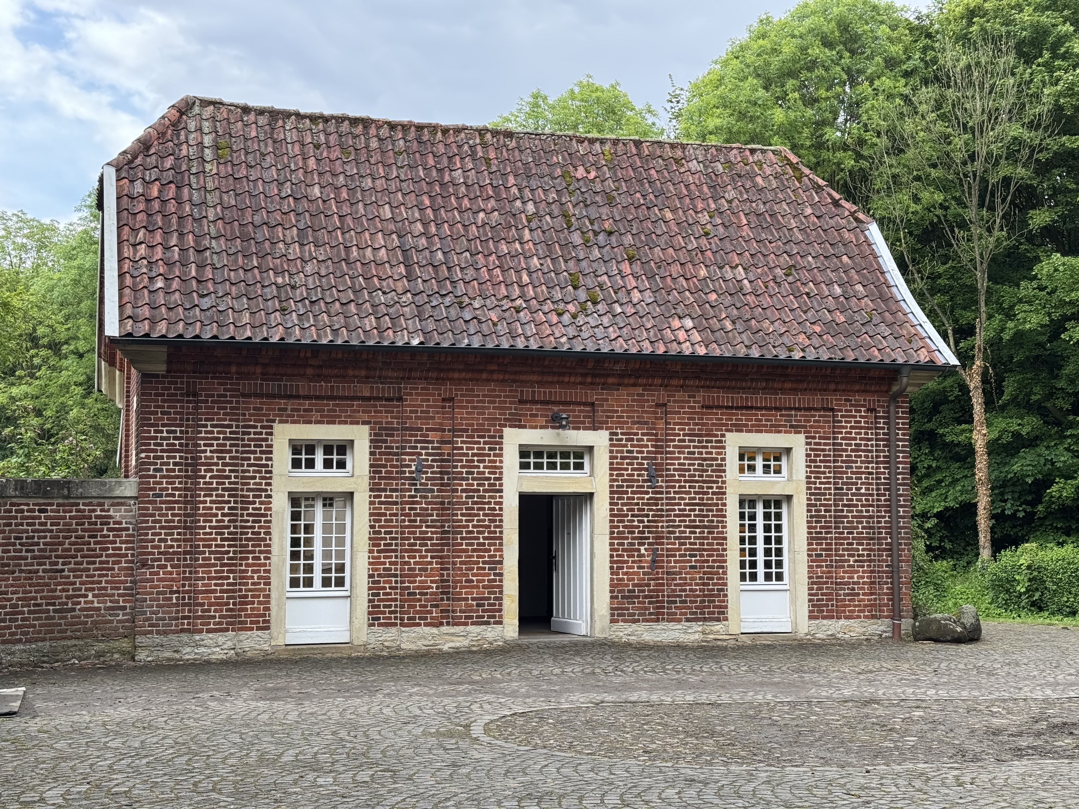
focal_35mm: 48
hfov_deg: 39.7
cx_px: 540
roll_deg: +0.6
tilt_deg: +4.6
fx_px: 1496
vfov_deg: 30.3
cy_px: 404
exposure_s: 1/477
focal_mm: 6.76
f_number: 1.78
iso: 64
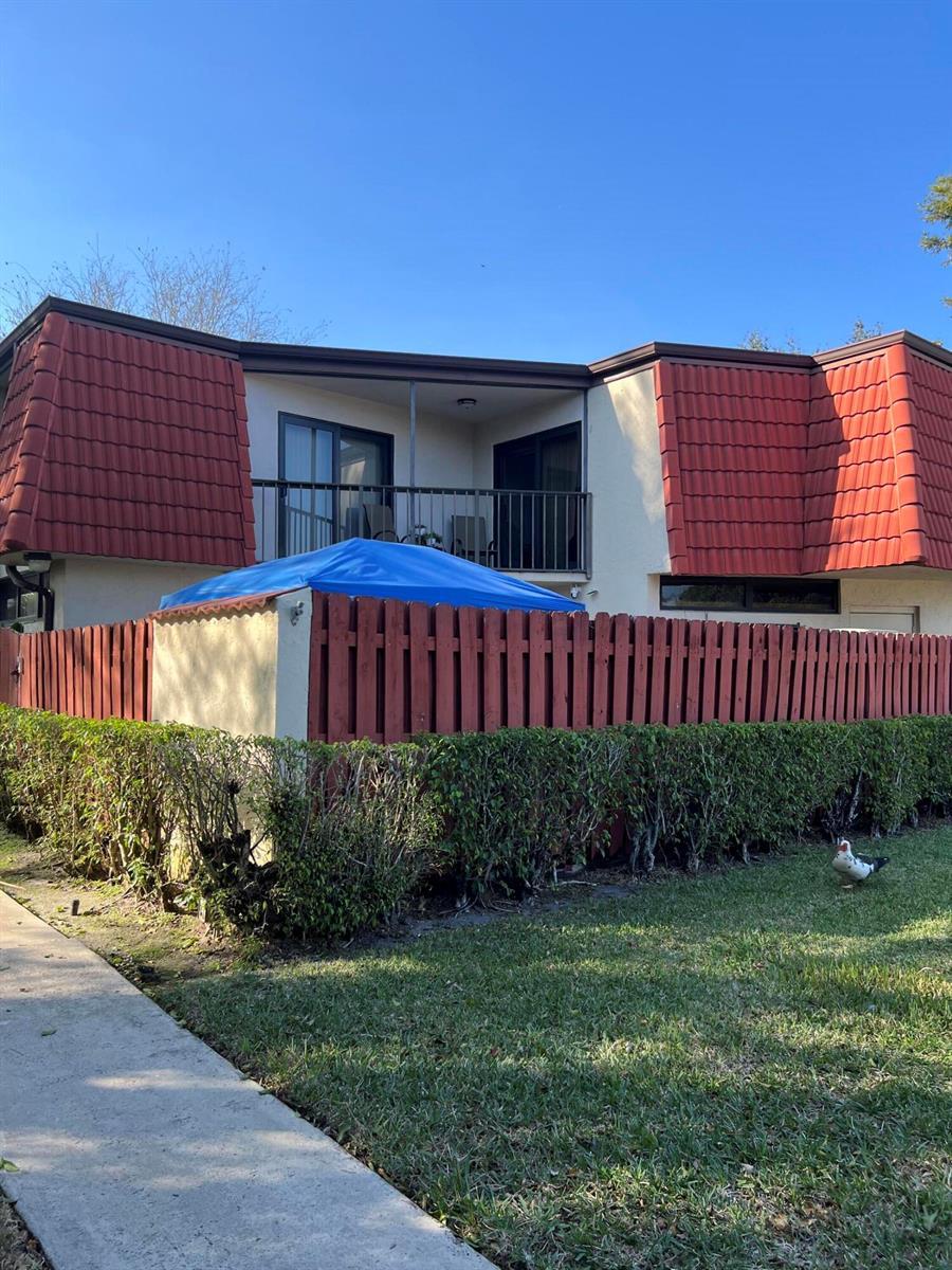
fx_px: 953
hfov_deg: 53.1
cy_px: 635
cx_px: 476
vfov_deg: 67.3
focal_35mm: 26
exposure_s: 1/1361
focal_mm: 5.7
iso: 50
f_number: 1.5
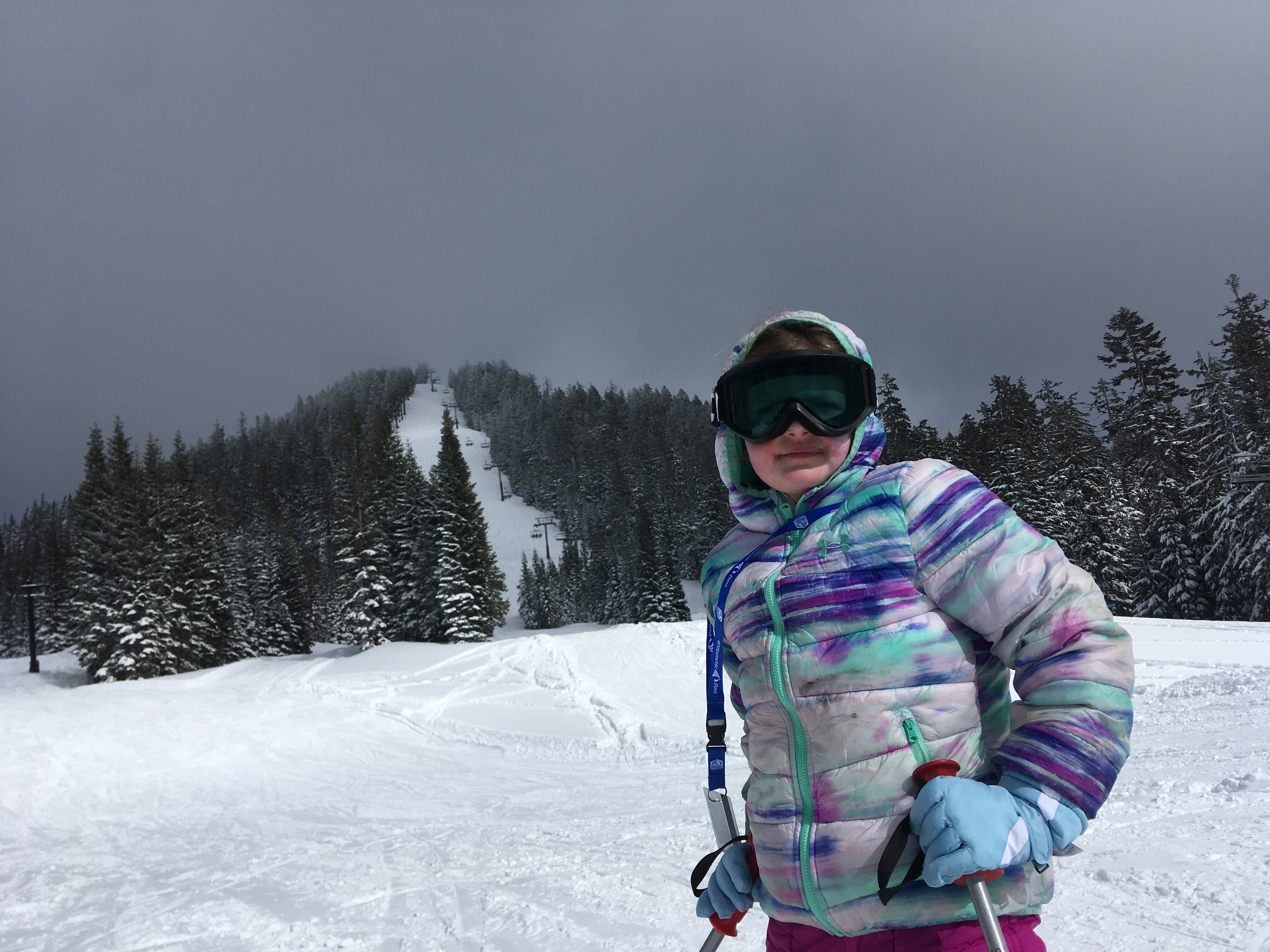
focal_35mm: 29
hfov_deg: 61.7
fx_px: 1064
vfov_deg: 48.2
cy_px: 476
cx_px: 635
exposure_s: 1/6993
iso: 25
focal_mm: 4.15
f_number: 2.2
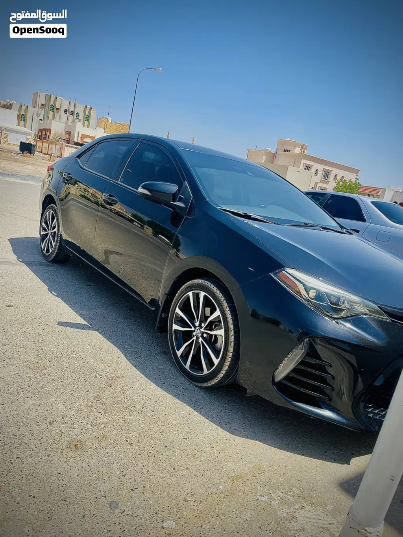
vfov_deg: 67.3
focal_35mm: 26
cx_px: 202
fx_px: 404
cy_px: 268
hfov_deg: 53.1
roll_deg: -11.9
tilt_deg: -11.1
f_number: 1.6
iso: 32
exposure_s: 1/3610
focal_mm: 4.2
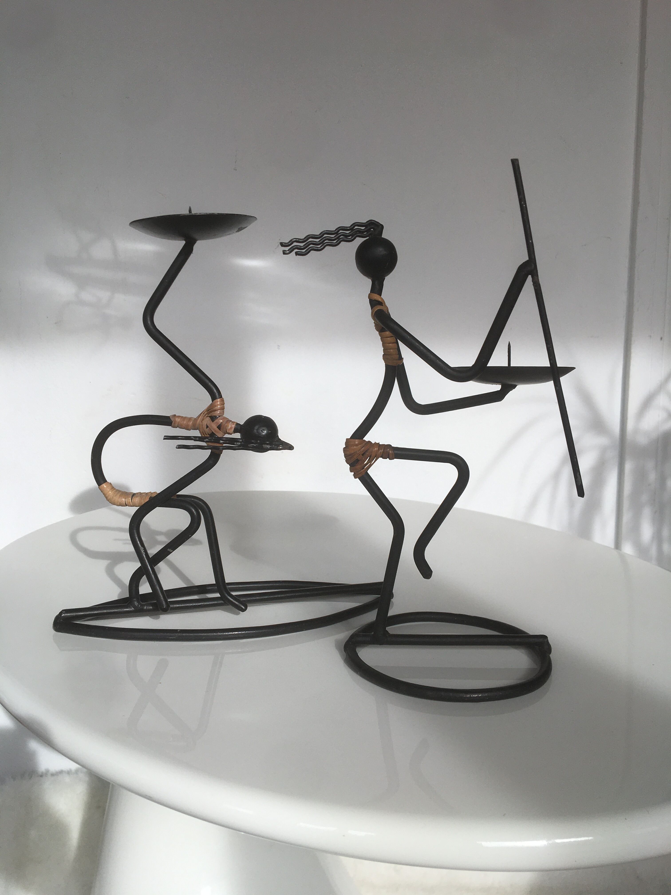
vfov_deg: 61.7
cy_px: 448
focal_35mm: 29
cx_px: 336
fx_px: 750
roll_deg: -0.6
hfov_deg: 48.2
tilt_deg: -6.8
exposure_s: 1/409
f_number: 2.2
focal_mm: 4.15
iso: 25
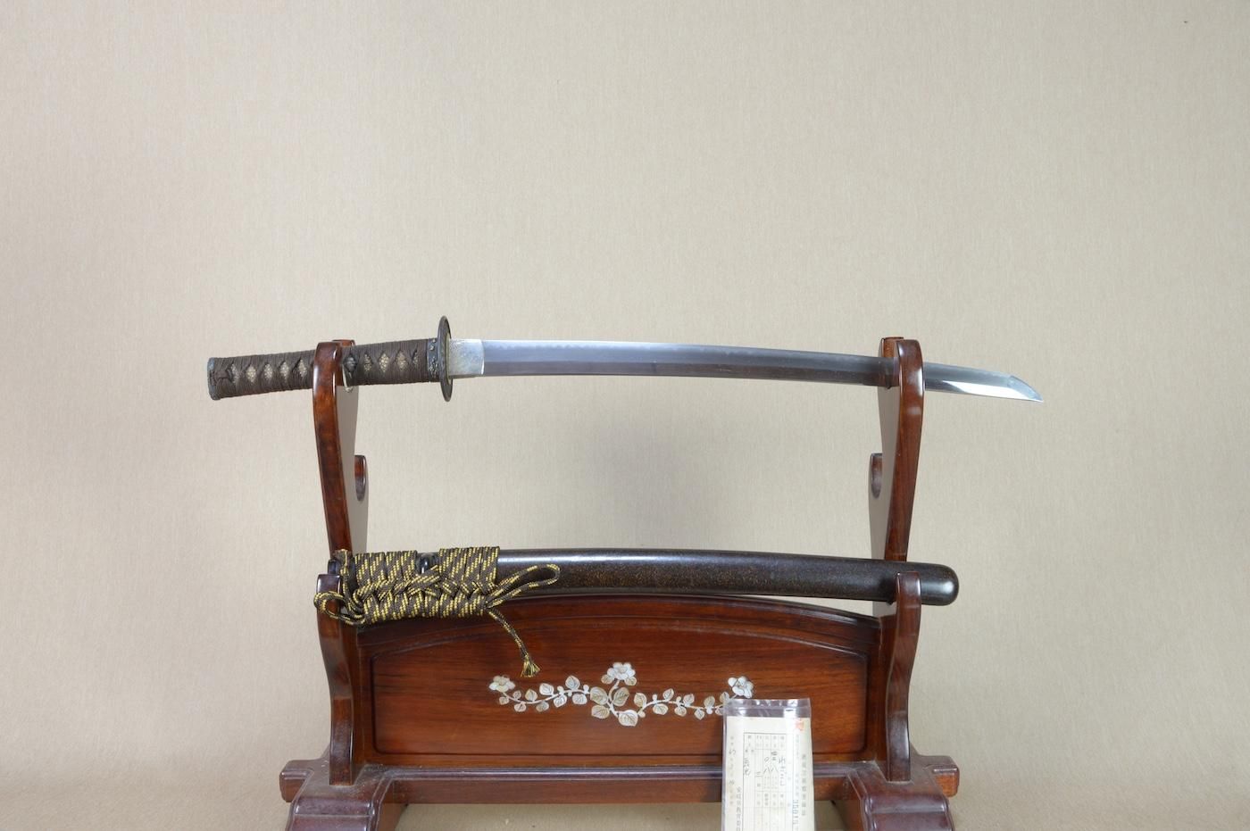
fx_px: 1041
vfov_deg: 43.5
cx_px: 625
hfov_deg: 62.0
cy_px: 416
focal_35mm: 30
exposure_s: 1/2
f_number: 11
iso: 400
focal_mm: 20
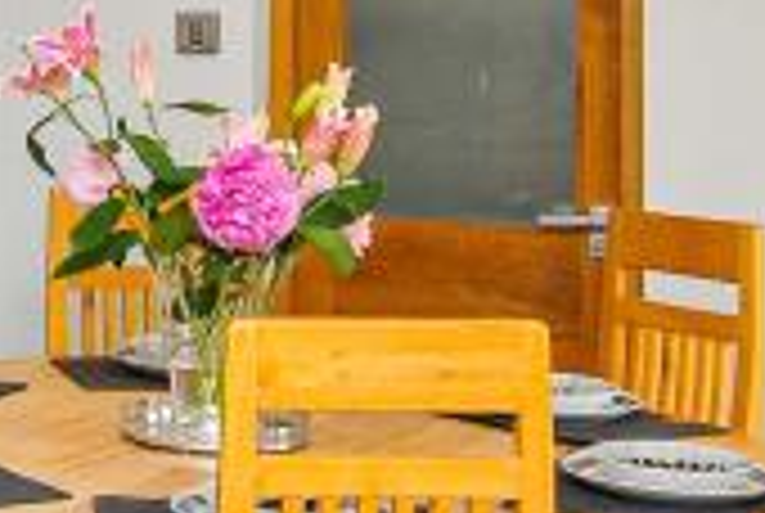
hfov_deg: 18.9
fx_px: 2107
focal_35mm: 99
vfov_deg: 13.8
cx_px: -261
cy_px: 117
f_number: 5.6
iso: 400
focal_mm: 11
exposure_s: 1/60
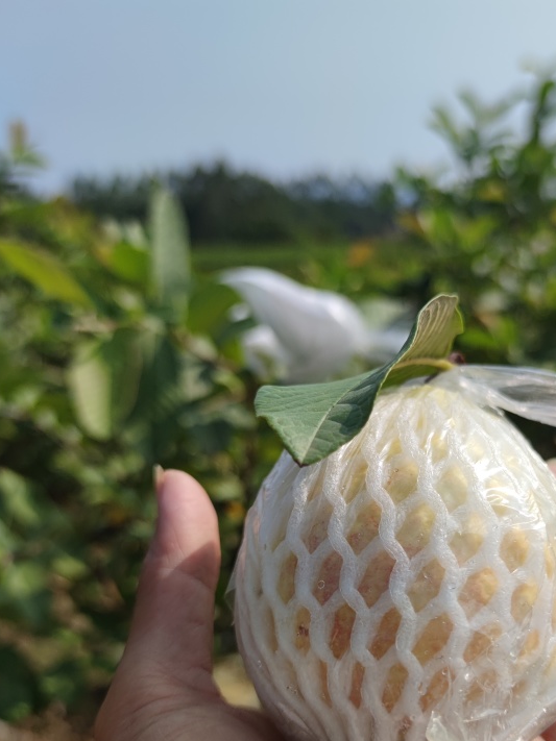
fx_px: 771
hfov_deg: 38.7
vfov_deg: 50.7
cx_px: 408
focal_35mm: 36
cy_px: 473
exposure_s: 1/3897
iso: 50
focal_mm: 6.72
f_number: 1.69
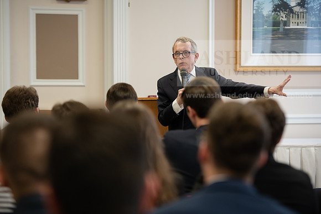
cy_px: 107
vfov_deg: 11.4
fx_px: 1070
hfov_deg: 17.1
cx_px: 160
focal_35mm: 120
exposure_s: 1/200
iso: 1250
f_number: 3.2
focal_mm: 120
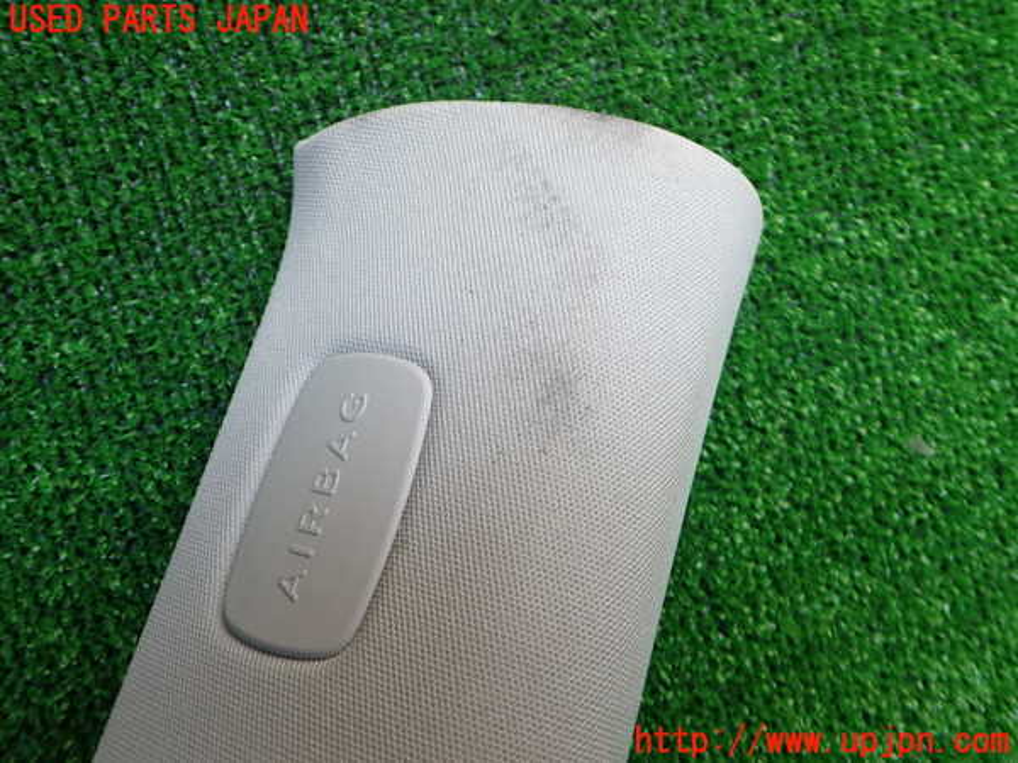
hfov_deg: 60.0
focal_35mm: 30
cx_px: 509
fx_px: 882
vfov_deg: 46.8
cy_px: 382
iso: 200
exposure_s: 1/100
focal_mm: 5.4
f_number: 2.3
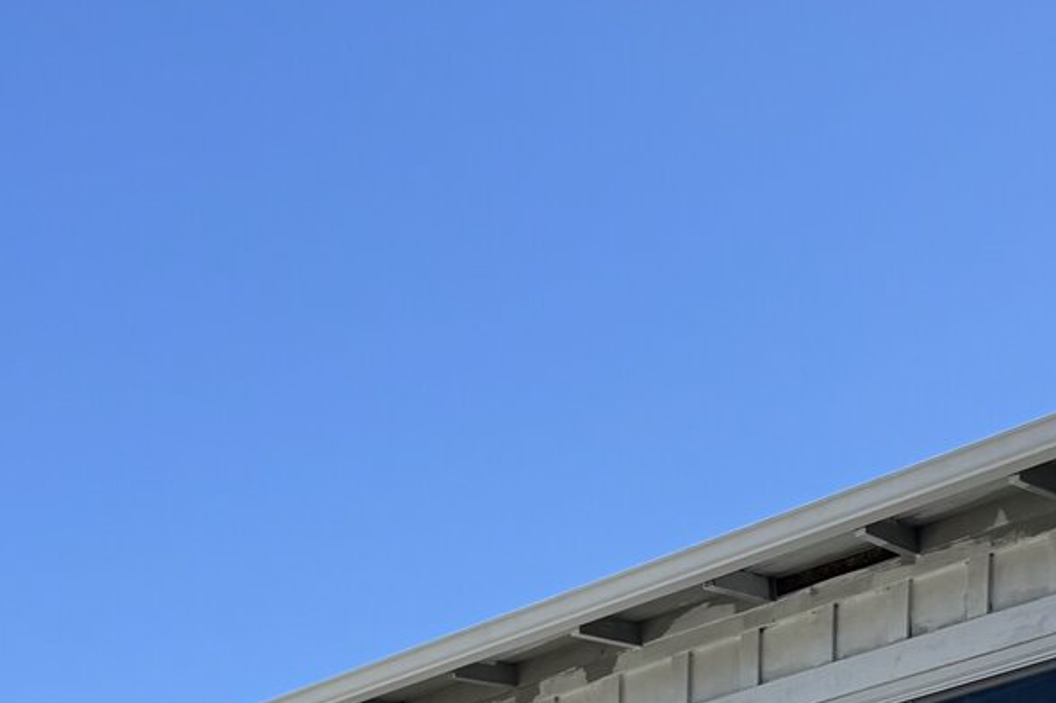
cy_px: 1693
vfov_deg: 12.9
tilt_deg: -1.5
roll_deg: -1.8
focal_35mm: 81
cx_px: 316
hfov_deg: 24.9
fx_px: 2375
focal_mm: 6.76
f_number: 1.78
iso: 80
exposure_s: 1/2710
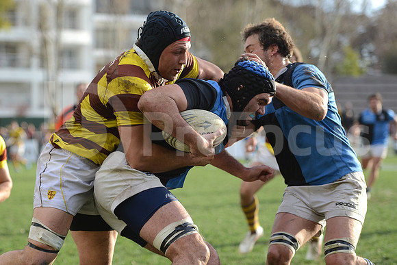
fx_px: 1103
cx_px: 198
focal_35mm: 100
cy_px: 132
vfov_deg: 13.7
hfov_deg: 20.4
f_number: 2.8
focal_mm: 100
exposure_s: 1/800
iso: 320
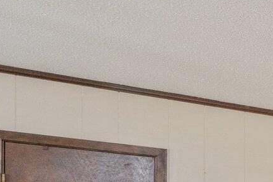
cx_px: 611
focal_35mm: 66
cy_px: 280
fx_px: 500
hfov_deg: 16.7
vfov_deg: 18.1
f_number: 8
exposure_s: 1/25
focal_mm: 14
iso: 400
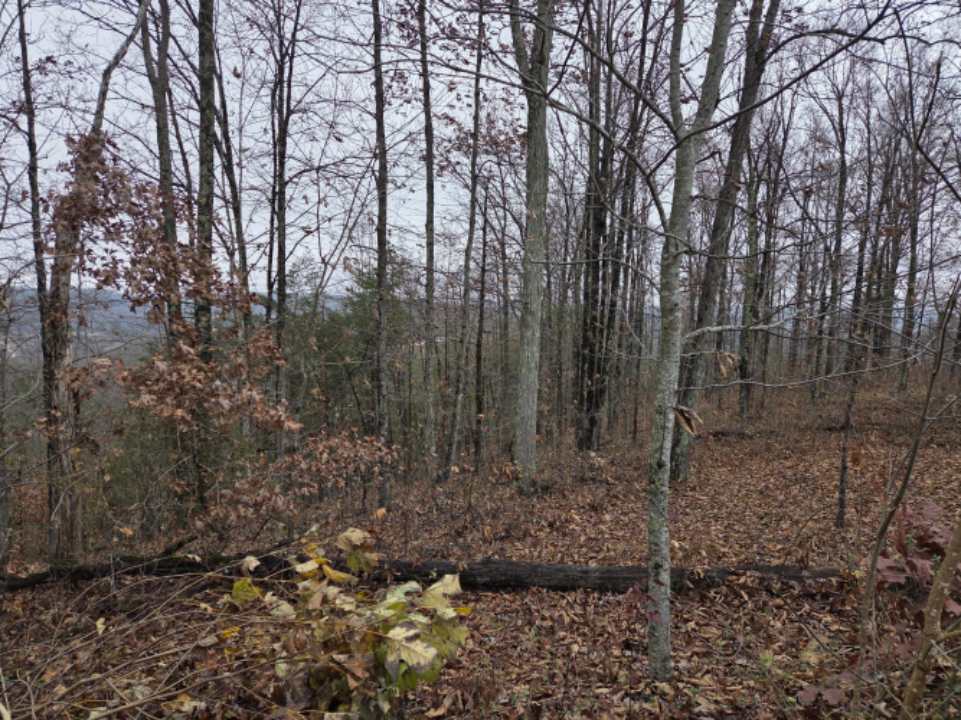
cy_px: 360
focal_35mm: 23
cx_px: 480
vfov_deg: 58.9
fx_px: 638
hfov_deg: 73.9
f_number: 1.8
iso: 50
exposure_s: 1/359
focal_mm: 5.4
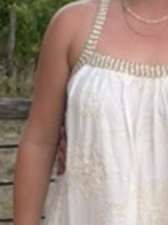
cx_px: 214
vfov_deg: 19.4
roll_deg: -0.3
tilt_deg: -0.3
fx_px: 576
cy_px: -104
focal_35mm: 89
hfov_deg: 15.8
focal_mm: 5.96
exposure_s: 1/150
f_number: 1.6
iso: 32
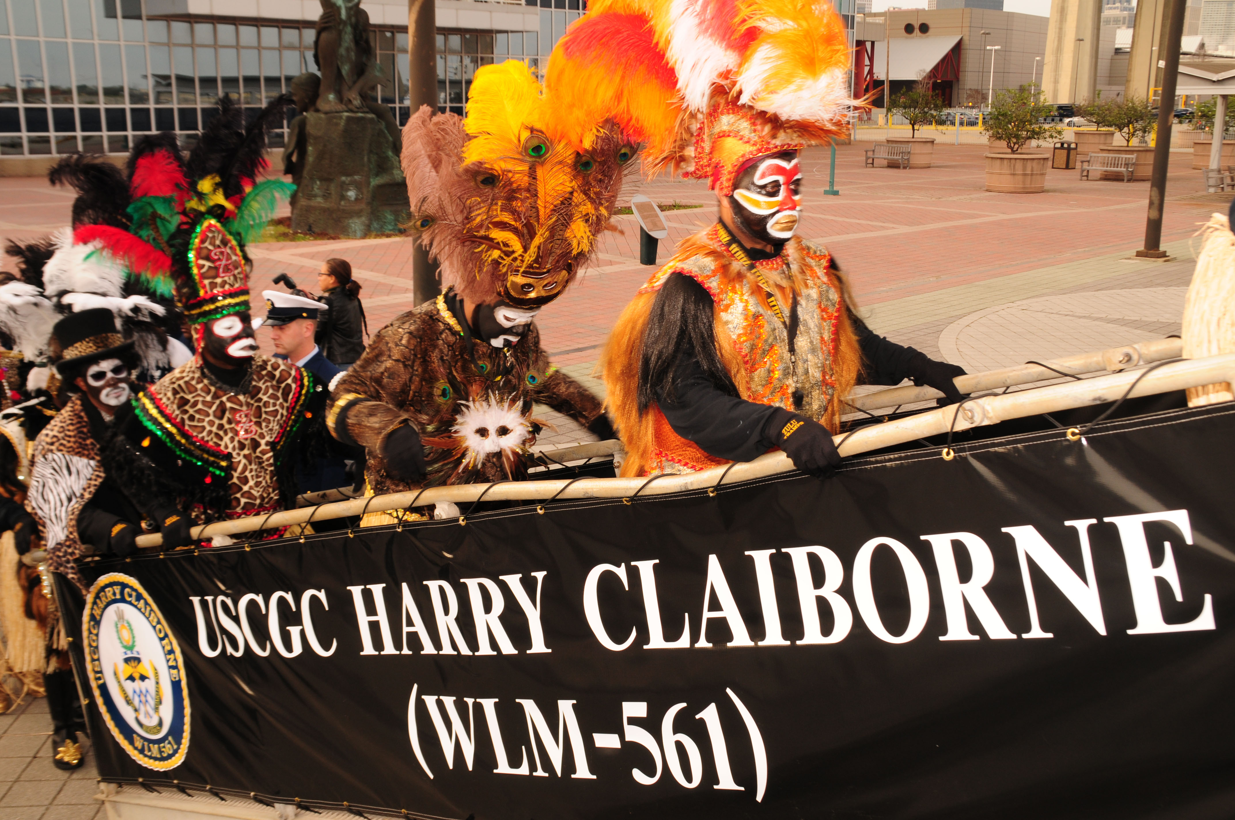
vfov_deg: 35.4
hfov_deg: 51.3
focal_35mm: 38
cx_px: 618
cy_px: 410
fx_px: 1285
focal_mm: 25
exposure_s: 1/50
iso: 200
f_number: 11
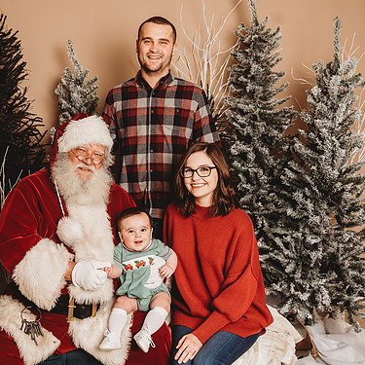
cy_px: 188
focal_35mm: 38
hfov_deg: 43.3
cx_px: 122
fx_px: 453
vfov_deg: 43.9
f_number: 4
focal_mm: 24
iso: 100
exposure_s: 1/160
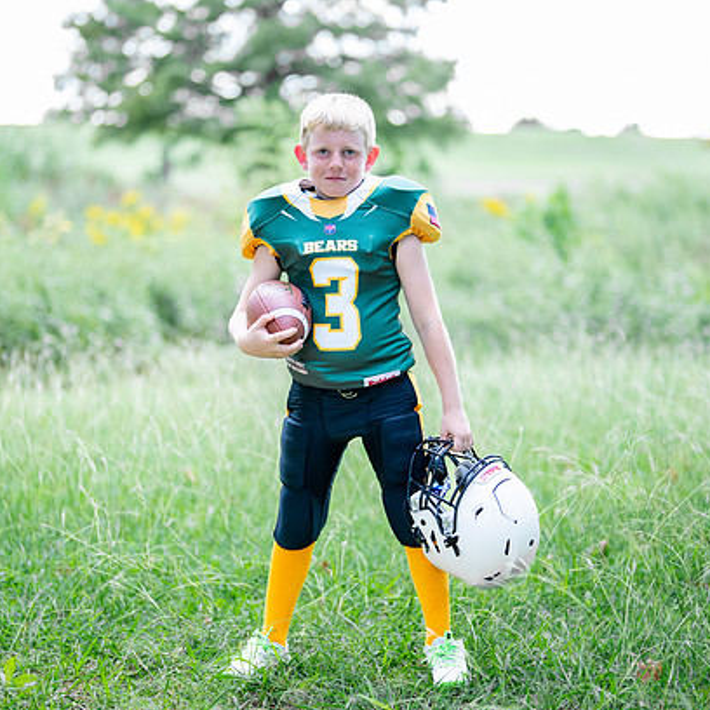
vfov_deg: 23.4
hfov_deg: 23.4
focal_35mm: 74
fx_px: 1717
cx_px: 358
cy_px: 328
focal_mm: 50
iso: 320
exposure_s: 1/1250
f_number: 1.2
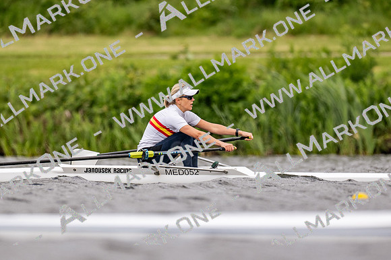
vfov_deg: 1.5
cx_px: 196
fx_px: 9769
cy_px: 130
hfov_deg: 2.3
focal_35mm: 900
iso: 500
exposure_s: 1/2500
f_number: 4
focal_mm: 600
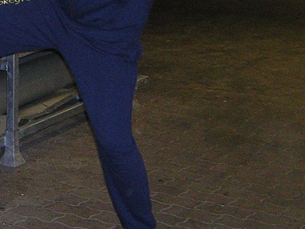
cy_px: 10
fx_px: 828
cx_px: -44
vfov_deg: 15.5
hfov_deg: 19.8
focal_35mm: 94
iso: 400
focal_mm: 4.7
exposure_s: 1/60.1
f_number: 2.6
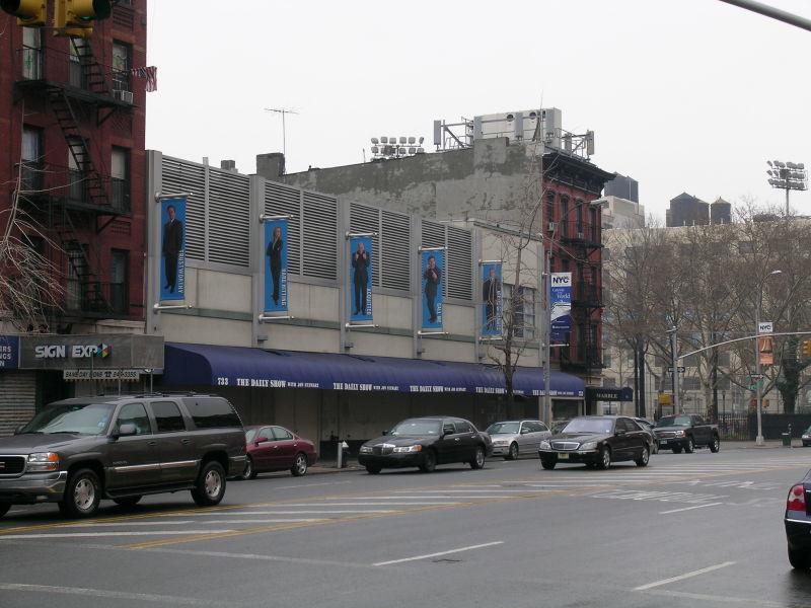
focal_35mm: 70
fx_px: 1640
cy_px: 304
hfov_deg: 27.8
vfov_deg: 21.0
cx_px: 406
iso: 50
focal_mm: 14.5
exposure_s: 1/144
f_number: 6.2
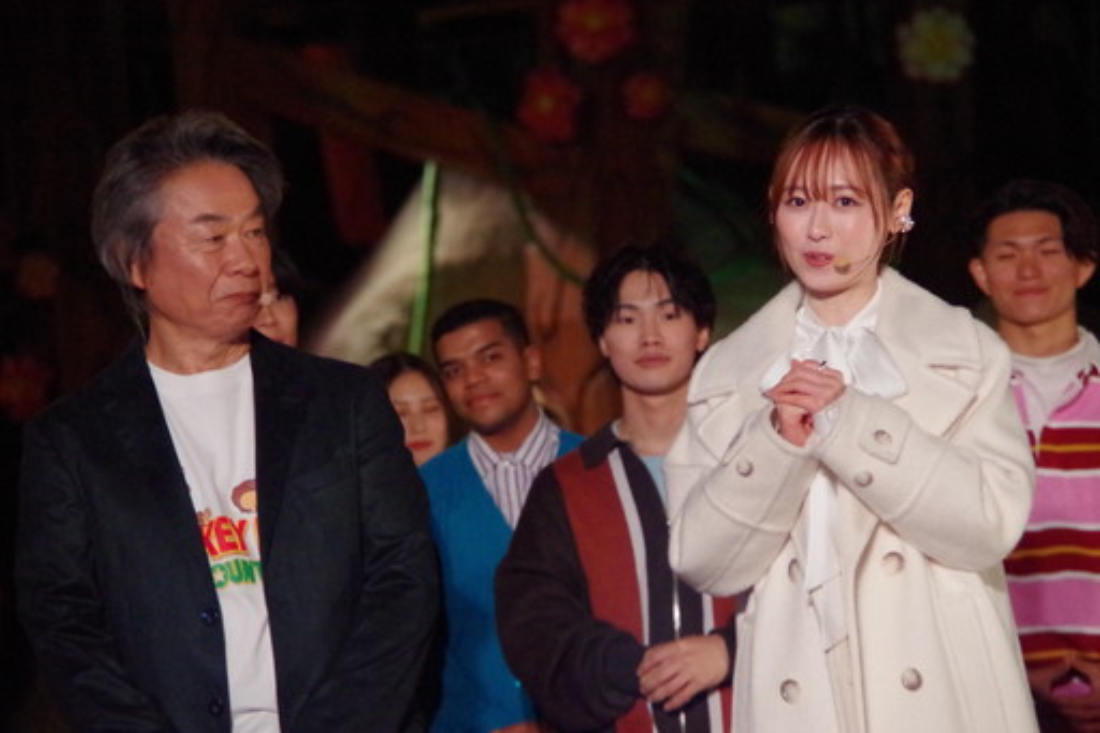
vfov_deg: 6.8
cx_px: 550
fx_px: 6170
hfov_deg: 10.2
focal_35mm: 202
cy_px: 366
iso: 6400
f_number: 5.6
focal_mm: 135
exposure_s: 1/50
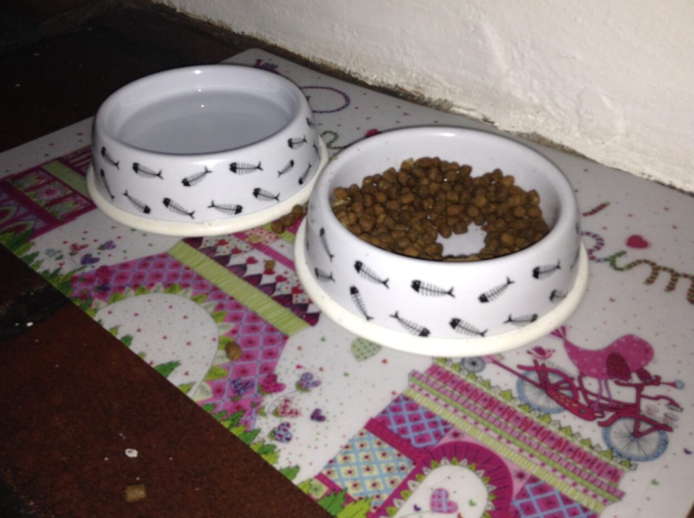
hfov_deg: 50.1
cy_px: 234
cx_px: 314
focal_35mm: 37
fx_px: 741
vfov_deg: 38.5
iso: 25
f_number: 2.4
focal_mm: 3.3
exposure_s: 1/18
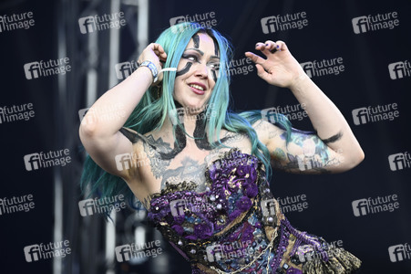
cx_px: 206
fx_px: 1768
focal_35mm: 155
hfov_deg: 13.3
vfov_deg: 8.8
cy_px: 137
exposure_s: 1/400
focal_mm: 155
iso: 320
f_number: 2.8
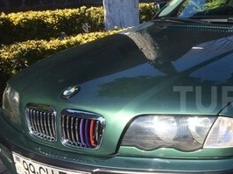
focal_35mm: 72
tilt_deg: -15.5
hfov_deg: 25.0
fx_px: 484
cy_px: 99
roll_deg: -0.8
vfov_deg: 20.4
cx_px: 263
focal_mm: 4.15
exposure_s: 1/933
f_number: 2.2
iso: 32
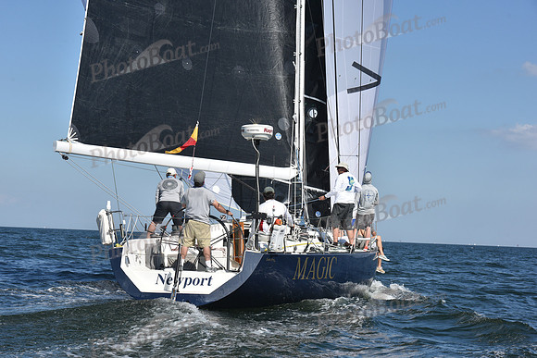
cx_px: 268
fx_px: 1343
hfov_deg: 22.6
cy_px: 179
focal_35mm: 90
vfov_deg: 15.2
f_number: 9
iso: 320
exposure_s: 1/1250
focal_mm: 90
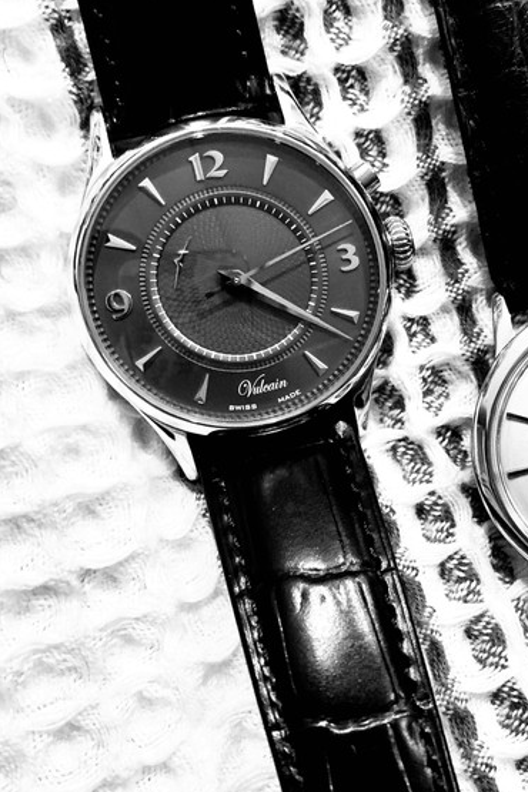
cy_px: 380
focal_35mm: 39
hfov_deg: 33.2
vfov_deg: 49.5
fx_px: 858
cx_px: 427
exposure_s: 1/33
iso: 320
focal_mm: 4.25
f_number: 1.8
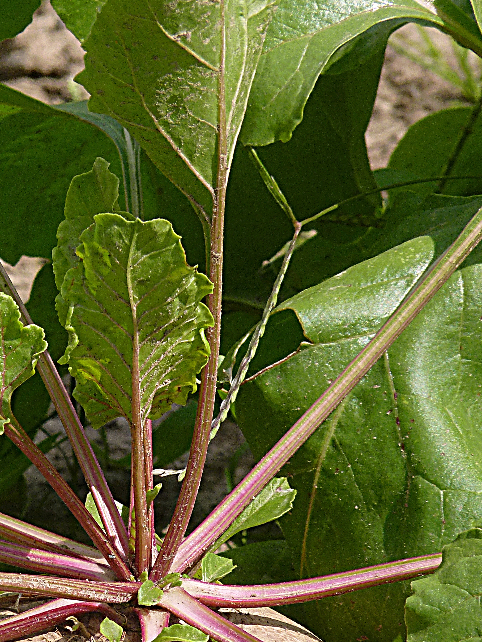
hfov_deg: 2.3
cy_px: 495
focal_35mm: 658
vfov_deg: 3.0
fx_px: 12213
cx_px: 111
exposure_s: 1/320
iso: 100
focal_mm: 70.7
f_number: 6.3
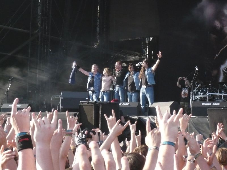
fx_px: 603
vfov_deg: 16.1
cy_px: 85
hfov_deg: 21.3
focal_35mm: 92
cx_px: 114
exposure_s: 1/320
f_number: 5.4
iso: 400
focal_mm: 15.2
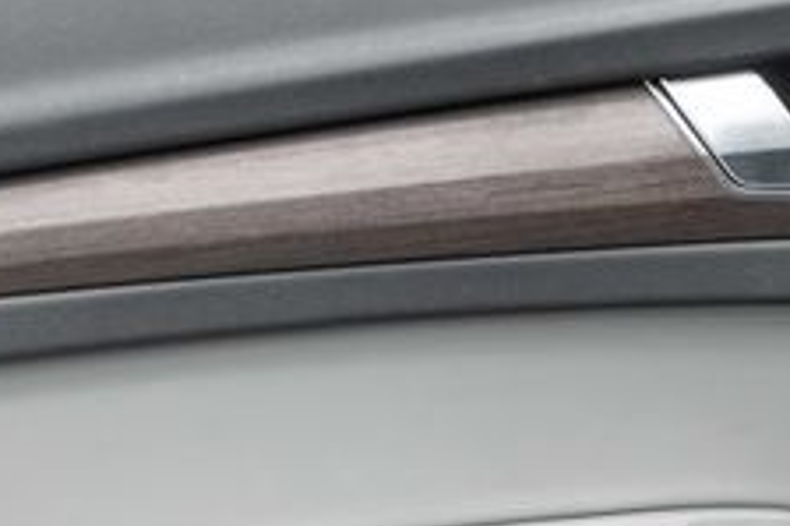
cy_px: 630
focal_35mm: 80
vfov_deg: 16.3
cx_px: 575
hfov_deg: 25.1
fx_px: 1754
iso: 640
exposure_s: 1/40
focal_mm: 28
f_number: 3.2
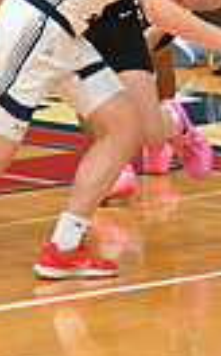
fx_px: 8692
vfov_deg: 2.3
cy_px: -100
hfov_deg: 1.5
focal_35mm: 898
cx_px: 296
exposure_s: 1/500
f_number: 4
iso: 3200
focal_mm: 200
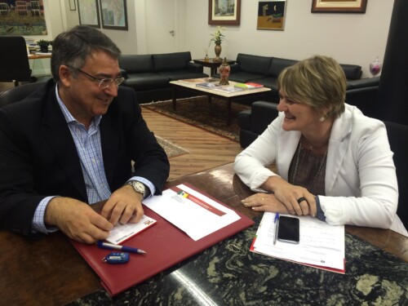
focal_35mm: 29
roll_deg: -0.9
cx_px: 204
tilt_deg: -21.0
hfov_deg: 61.7
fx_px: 342
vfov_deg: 48.2
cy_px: 153
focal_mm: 4.15
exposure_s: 1/30
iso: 50
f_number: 2.2
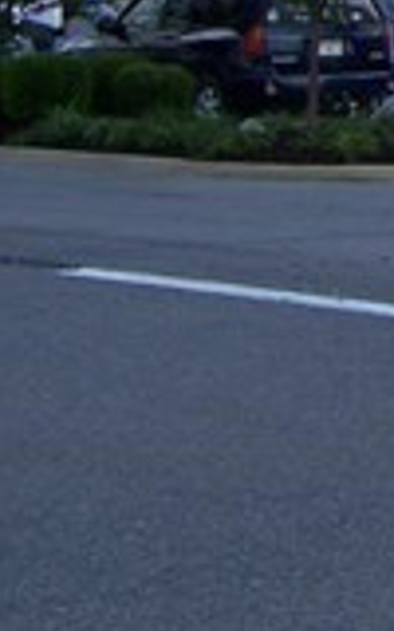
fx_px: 2766
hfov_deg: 7.4
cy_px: -170
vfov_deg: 12.6
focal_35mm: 161
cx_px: 1095
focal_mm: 6.3
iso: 80
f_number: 2.8
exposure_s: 1/800
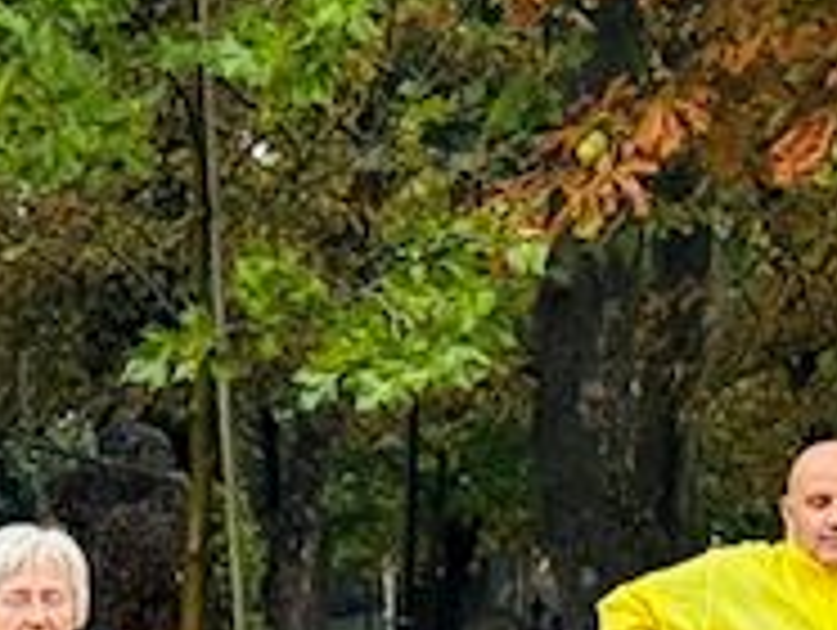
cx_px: 454
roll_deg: -2.1
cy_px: 900
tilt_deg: -2.3
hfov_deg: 6.4
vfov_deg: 4.8
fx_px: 7481
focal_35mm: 309
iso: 64
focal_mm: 6.76
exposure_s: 1/574
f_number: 1.78
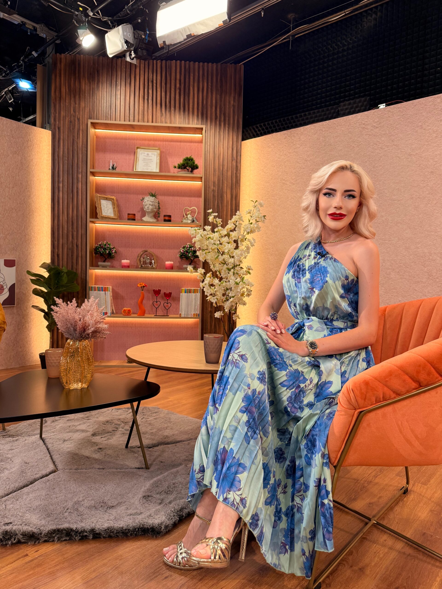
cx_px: 221
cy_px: 294
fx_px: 409
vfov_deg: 71.6
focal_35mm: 24
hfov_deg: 56.8
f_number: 1.78
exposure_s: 1/100
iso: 160
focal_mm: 6.76
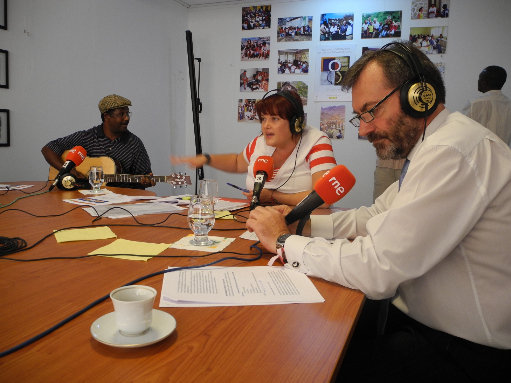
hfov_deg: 63.4
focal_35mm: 28
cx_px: 256
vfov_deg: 49.7
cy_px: 192
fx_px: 413
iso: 149
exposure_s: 1/30
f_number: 2.8
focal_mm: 6
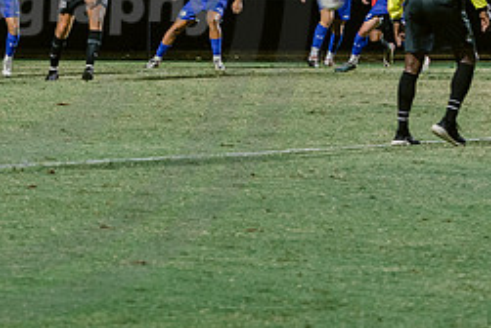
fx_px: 4247
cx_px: -251
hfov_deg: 6.5
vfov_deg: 4.4
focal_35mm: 311
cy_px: 3
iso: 2000
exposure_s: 1/160
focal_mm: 90
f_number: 3.5
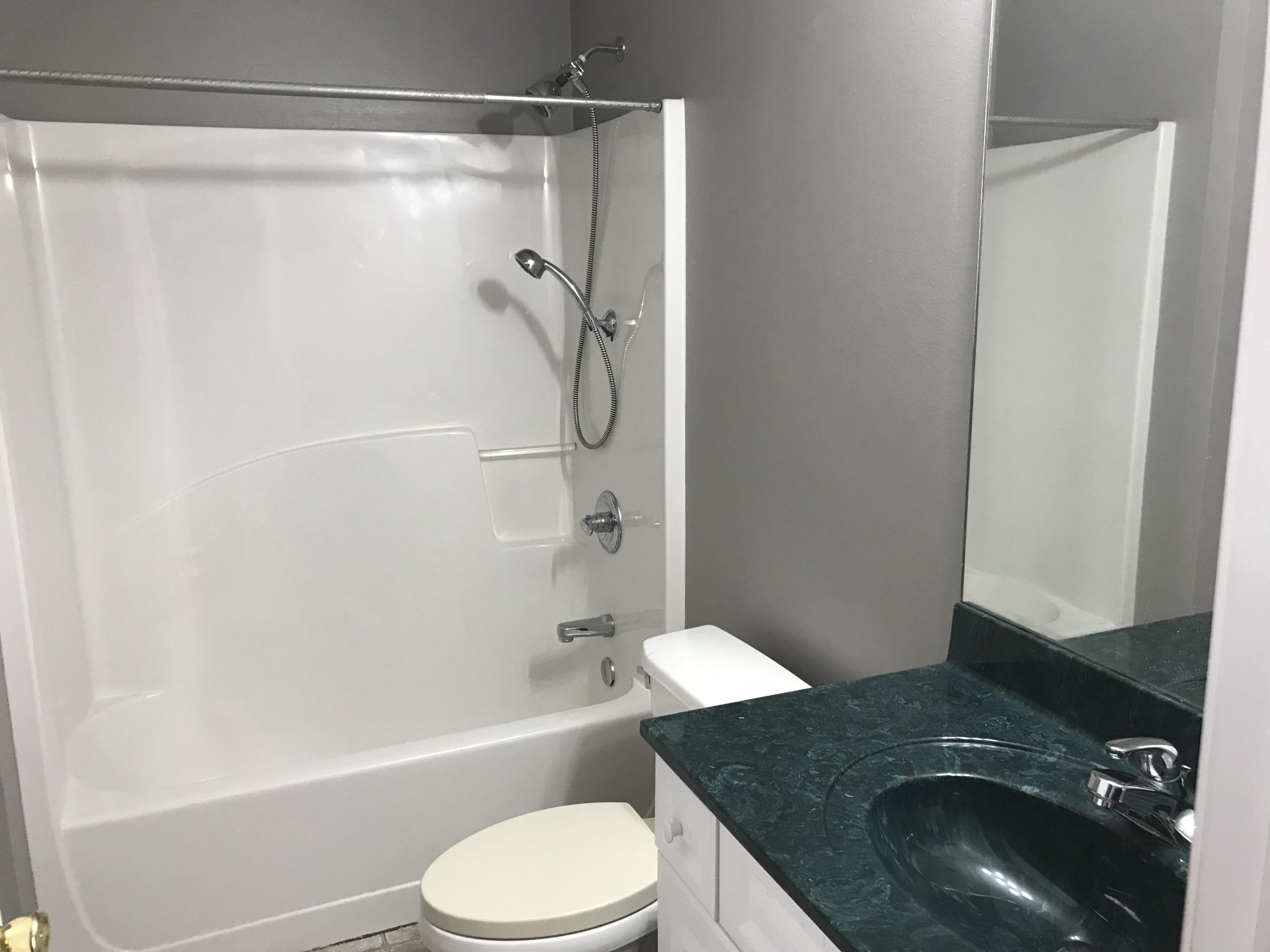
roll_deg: +2.2
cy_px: 476
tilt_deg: -12.4
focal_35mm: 28
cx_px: 635
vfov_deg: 49.7
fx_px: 1027
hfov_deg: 63.4
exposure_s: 1/15
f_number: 1.8
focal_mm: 3.99
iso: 50
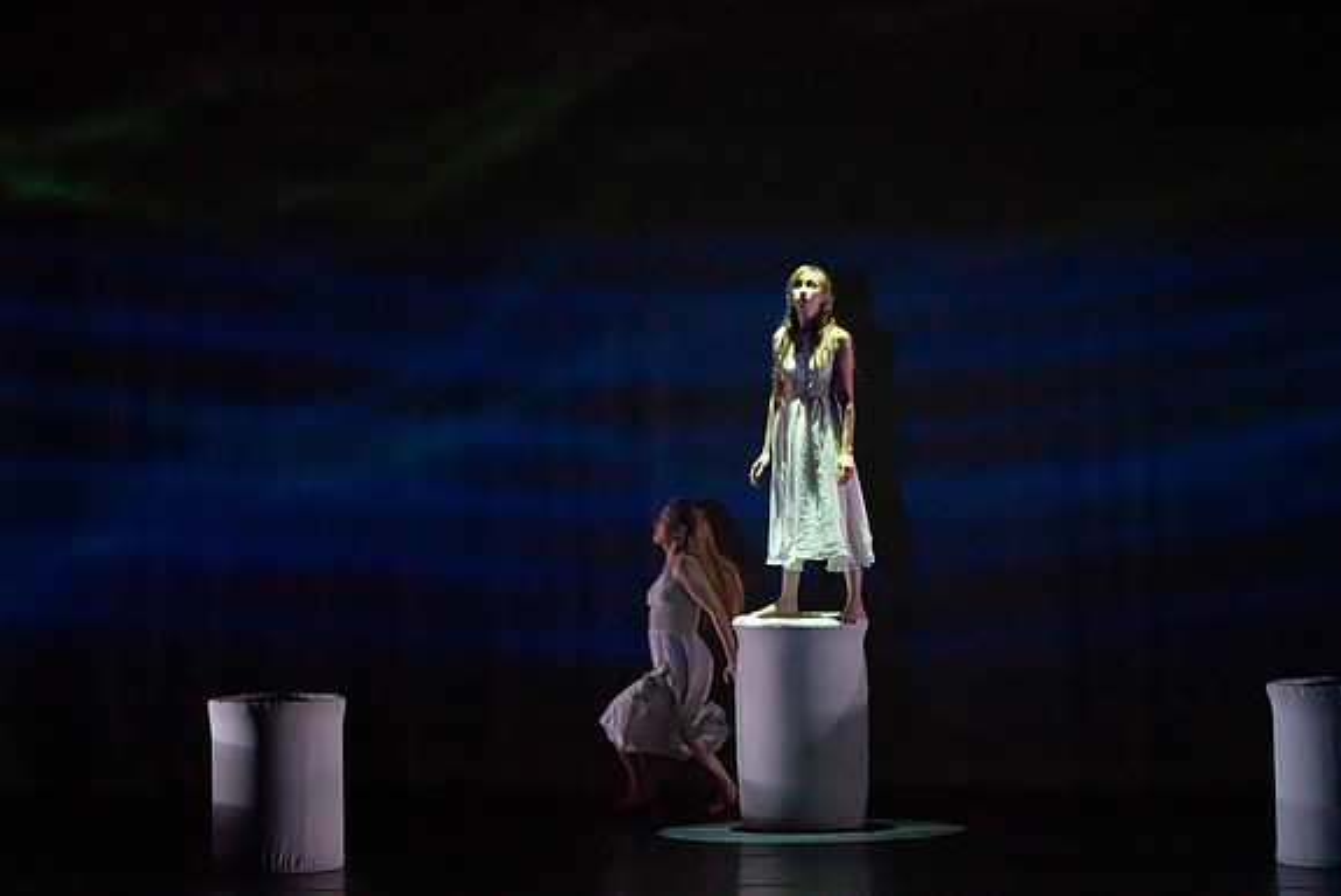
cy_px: 447
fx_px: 8944
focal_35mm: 240
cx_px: 674
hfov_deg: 8.6
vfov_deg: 5.7
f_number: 5.6
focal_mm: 238
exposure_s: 1/320
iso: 6400
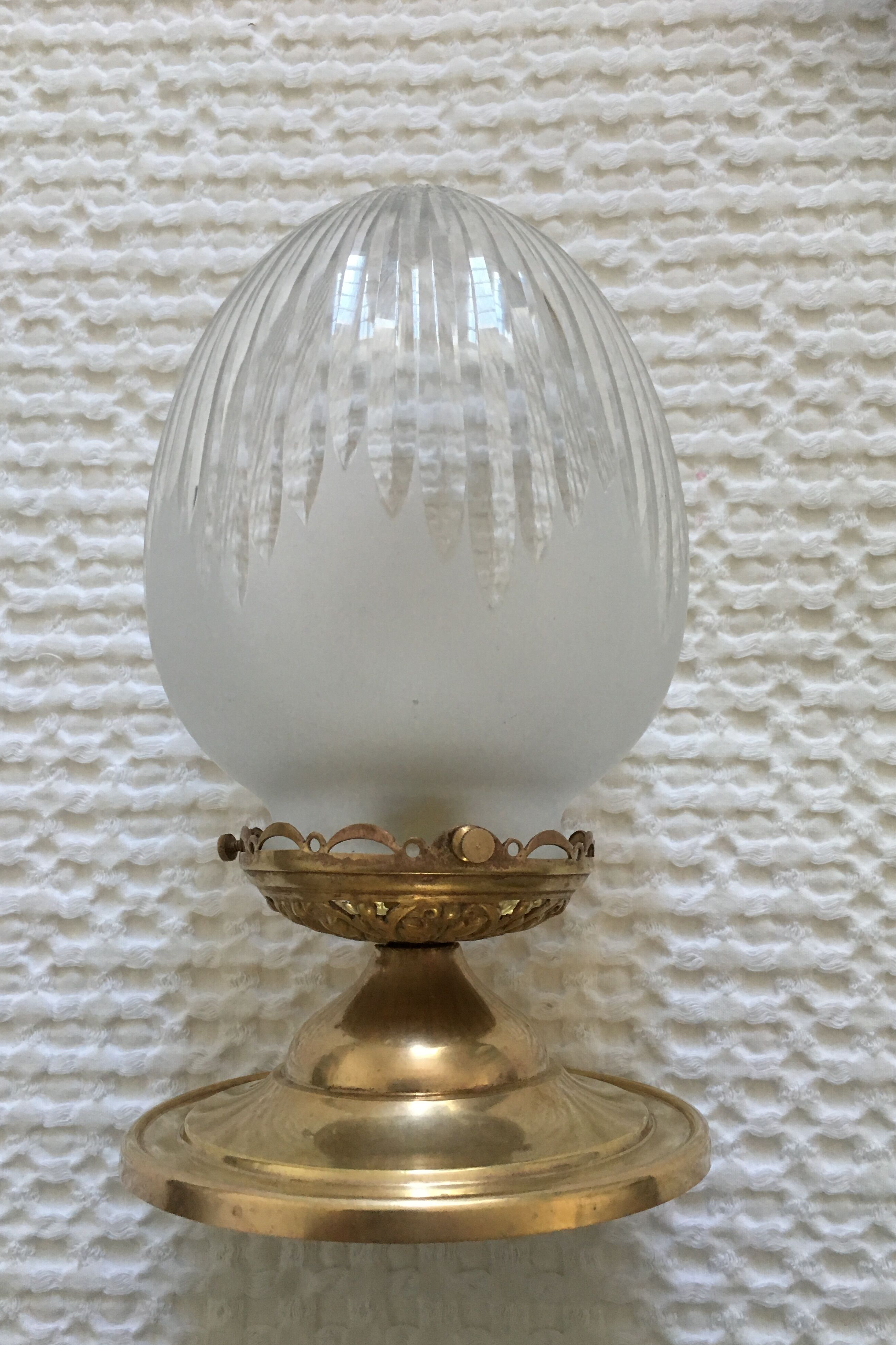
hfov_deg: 42.3
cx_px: 450
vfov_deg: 60.3
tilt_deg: -82.4
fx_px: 1157
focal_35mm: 31
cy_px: 680
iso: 125
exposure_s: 1/33
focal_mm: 4.15
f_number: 2.2
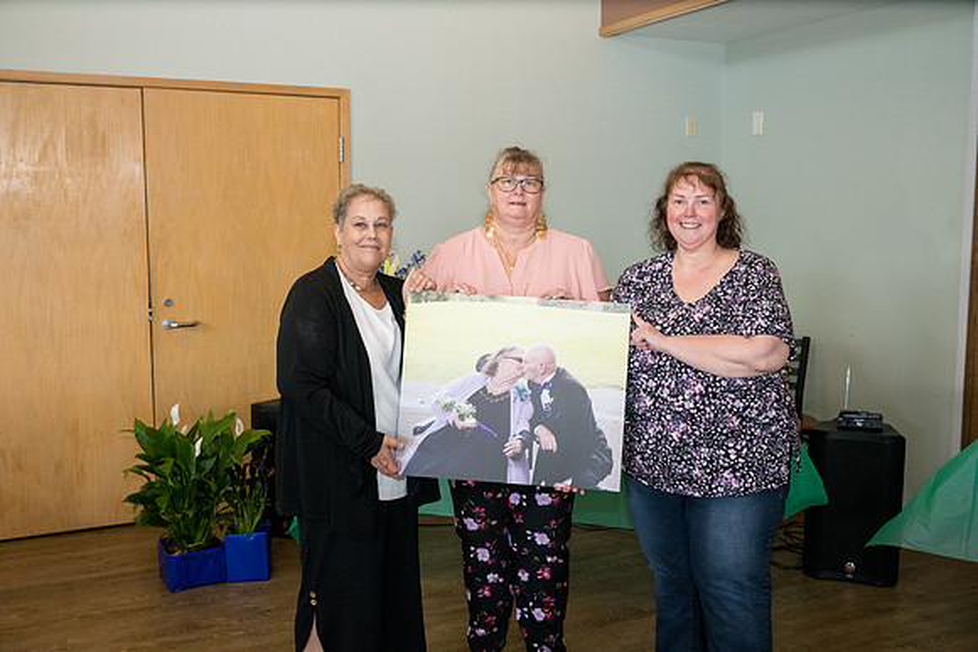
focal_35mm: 35
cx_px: 489
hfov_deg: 54.4
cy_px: 326
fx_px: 951
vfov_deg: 37.9
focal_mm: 35
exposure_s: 1/250
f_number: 6.3
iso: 3200
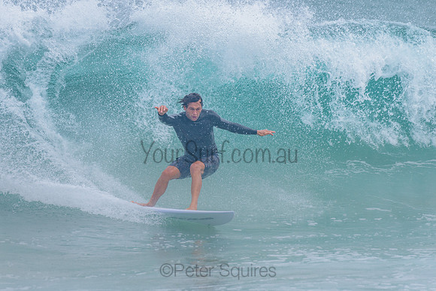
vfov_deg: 2.2
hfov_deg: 3.4
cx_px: 169
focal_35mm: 613
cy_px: 113
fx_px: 7422
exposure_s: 1/2000
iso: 560
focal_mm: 500
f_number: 5.6
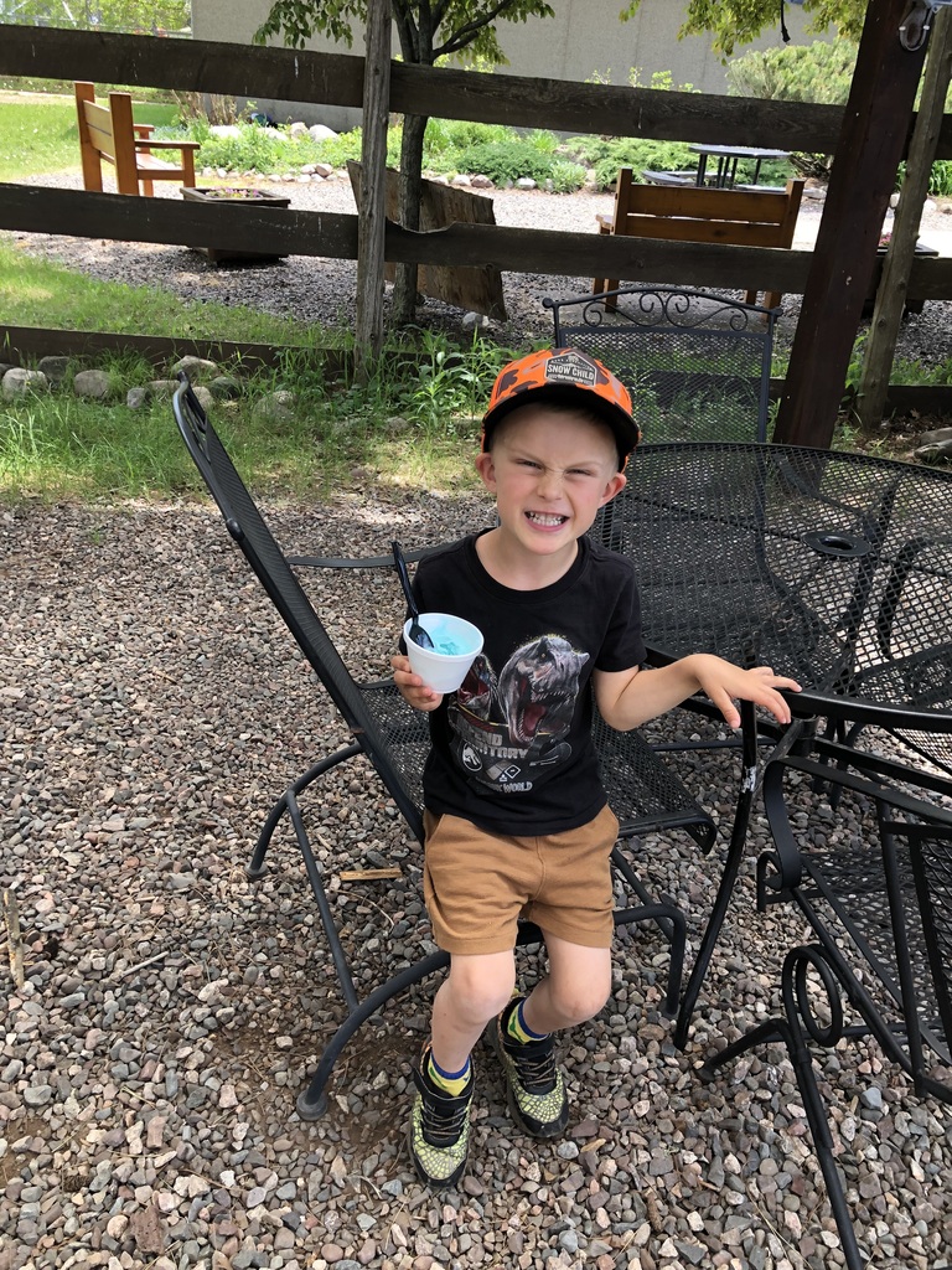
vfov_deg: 63.4
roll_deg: -2.0
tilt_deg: -26.2
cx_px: 476
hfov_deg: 49.7
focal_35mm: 28
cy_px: 635
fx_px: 1027
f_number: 1.8
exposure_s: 1/120
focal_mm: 3.99
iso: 40
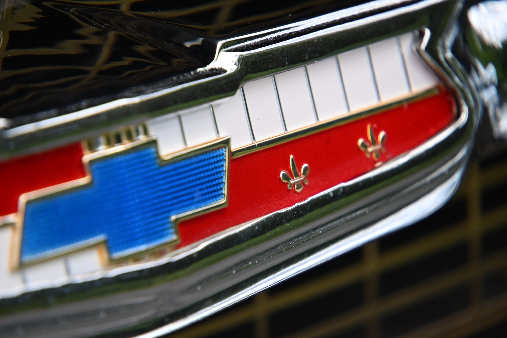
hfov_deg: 4.6
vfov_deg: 3.1
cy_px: 169
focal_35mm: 450
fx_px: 6337
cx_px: 254
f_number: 6.3
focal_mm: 300
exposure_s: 1/250
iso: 2500
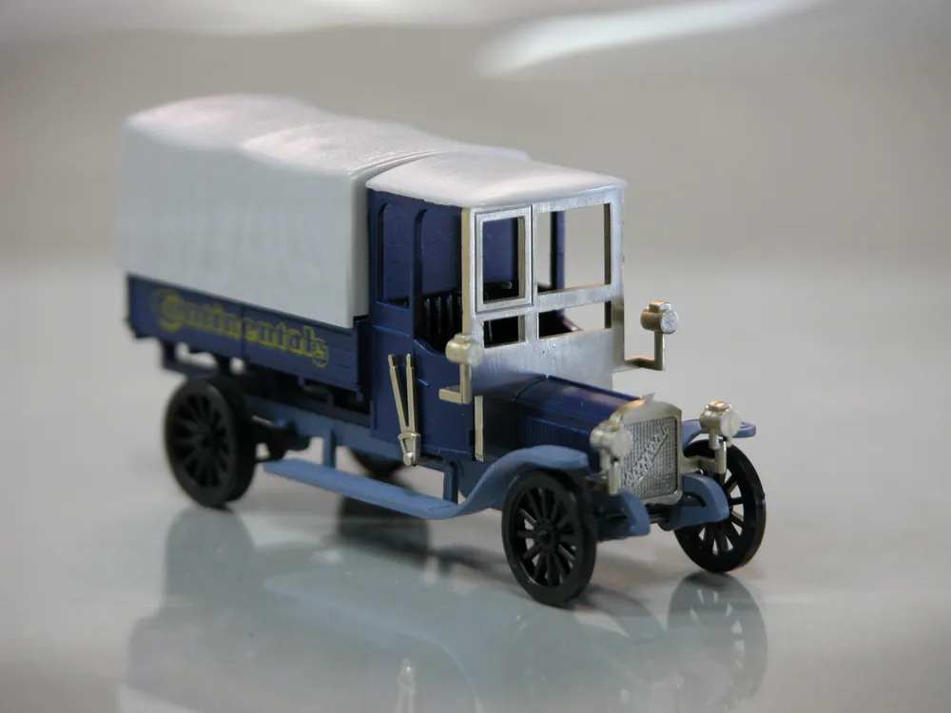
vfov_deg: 5.3
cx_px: 476
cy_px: 356
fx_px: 7692
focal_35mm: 280
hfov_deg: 7.1
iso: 100
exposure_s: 1/7.9
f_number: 4.2
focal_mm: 71.2
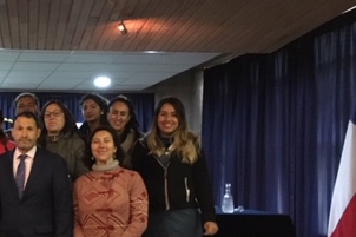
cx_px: 2
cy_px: 183
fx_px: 633
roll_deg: -0.6
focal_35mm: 64
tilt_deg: +0.3
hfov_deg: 29.4
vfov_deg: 21.0
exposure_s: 1/17
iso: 320
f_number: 2.2
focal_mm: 4.15
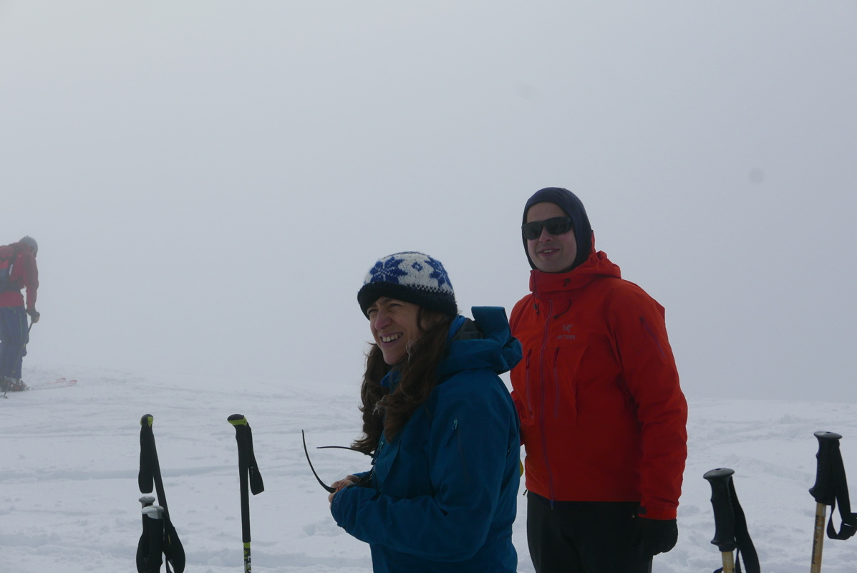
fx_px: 1239
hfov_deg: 38.2
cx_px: 428
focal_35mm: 52
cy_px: 286
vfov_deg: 26.0
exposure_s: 1/3200
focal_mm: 23.6
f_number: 5.6
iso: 200
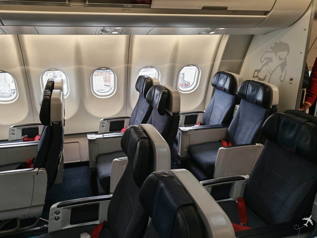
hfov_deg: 58.4
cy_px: 119
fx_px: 284
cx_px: 158
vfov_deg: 45.4
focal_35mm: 31
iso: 125
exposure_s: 1/120
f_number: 1.6
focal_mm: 5.4
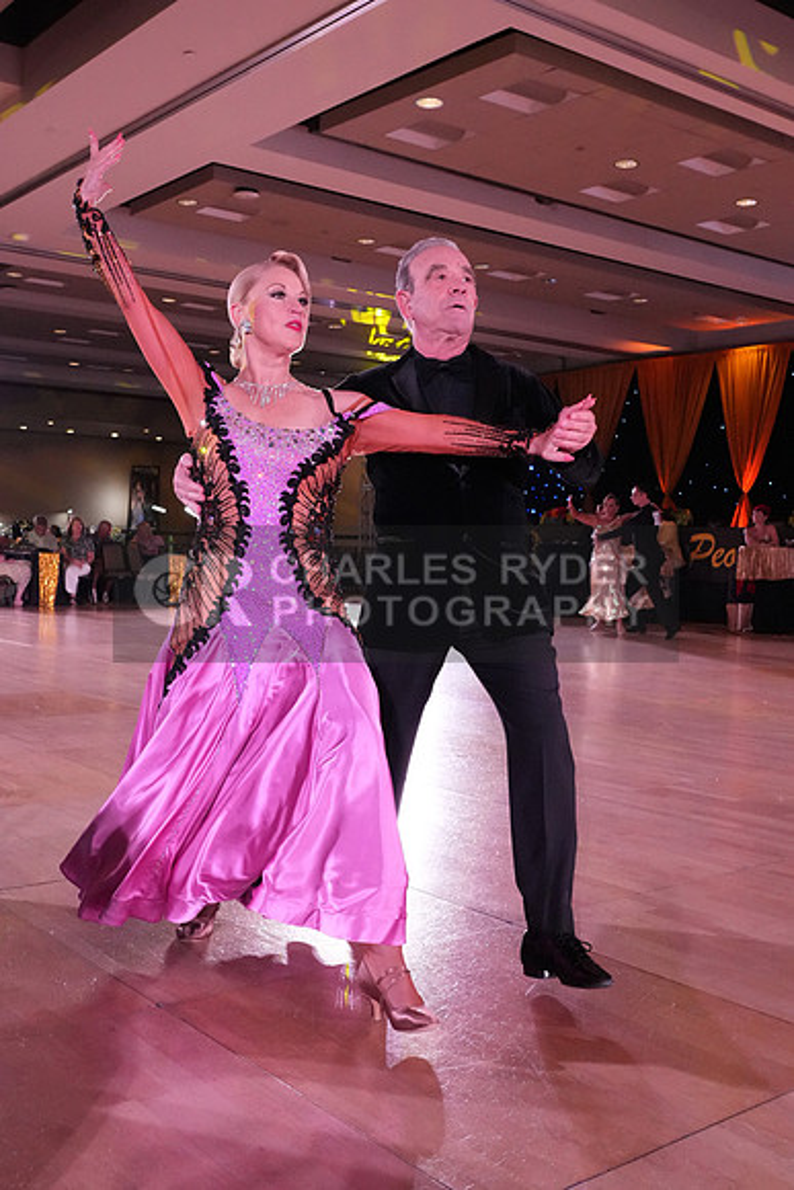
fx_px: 1190
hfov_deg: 36.9
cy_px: 595
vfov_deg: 53.1
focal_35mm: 36
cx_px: 397
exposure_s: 1/400
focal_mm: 24
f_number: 5.6
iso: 6400
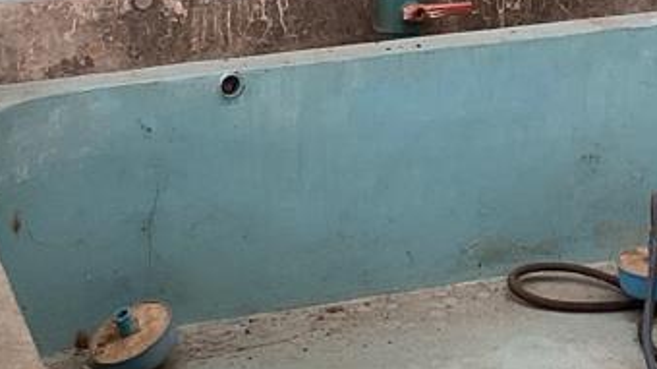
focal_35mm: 114
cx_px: 507
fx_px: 1985
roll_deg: +3.6
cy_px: -340
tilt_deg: -1.4
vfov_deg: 9.9
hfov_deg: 18.6
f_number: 2.4
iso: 32
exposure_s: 1/120
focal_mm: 3.3
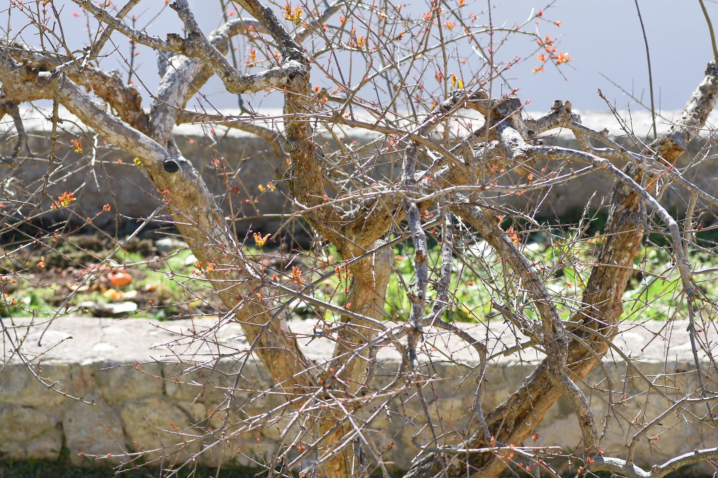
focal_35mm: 150
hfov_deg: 13.7
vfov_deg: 9.1
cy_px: 239
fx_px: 2991
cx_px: 359
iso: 100
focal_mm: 100
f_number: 5.6
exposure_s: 1/250
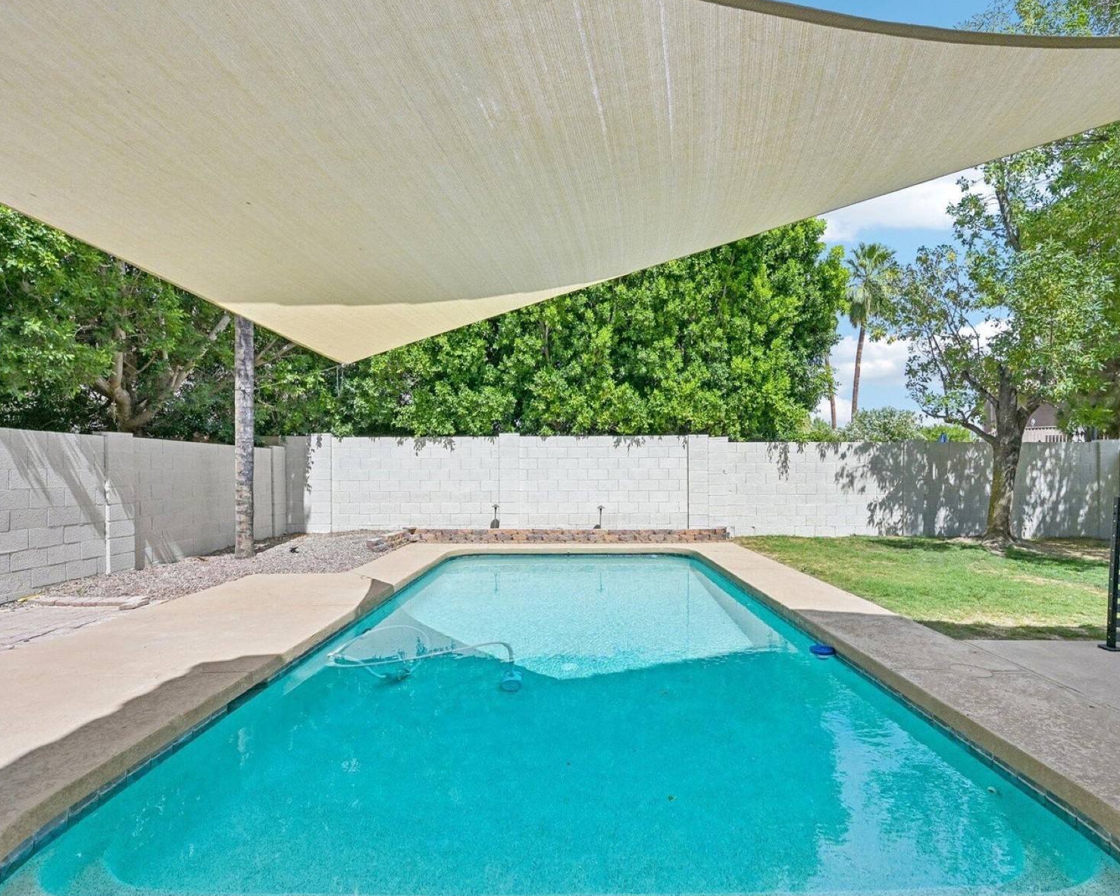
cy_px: 449
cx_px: 575
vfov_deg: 80.4
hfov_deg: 93.1
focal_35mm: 16
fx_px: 530
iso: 640
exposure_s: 1/2500
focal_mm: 14
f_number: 8
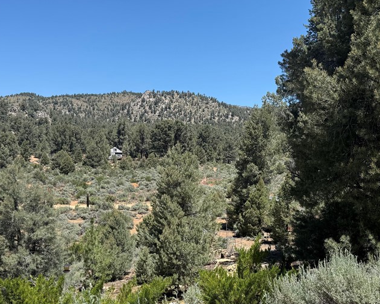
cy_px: 206
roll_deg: -1.3
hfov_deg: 47.9
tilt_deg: -5.5
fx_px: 427
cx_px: 184
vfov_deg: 38.7
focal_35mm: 38
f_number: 1.78
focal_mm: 6.76
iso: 80
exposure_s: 1/3425
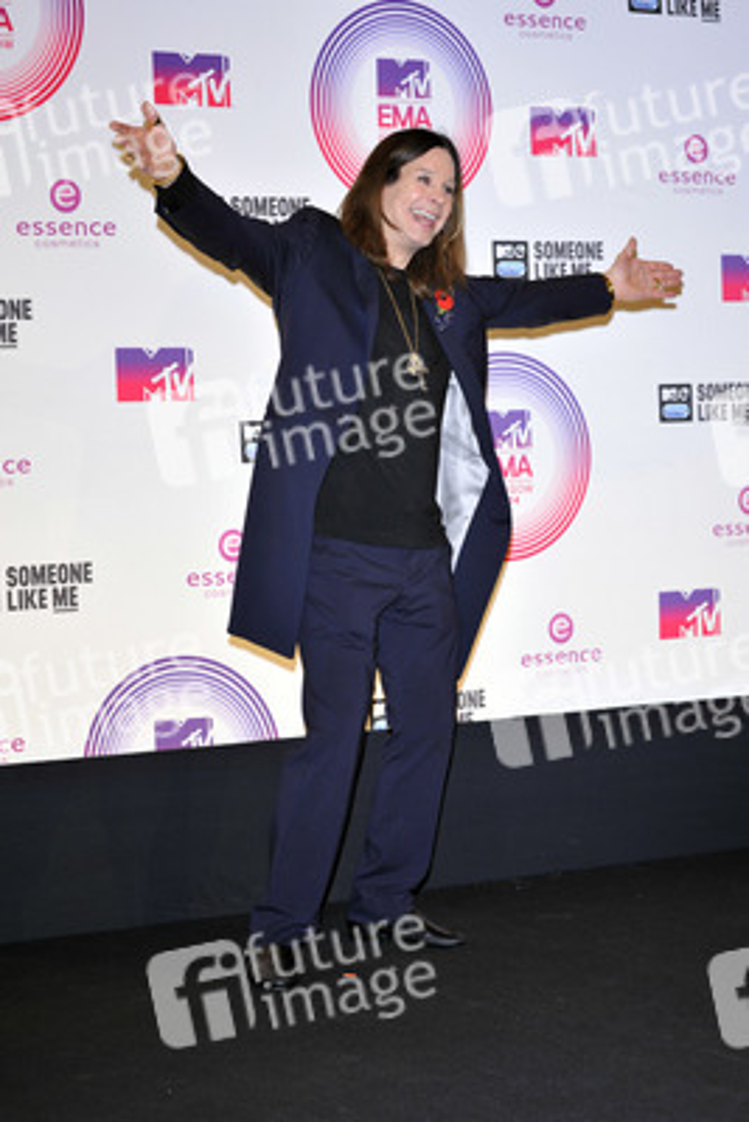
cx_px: 374
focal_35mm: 80
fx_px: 2494
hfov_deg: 17.1
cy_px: 561
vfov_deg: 25.4
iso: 800
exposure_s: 1/250
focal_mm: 80
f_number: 7.1
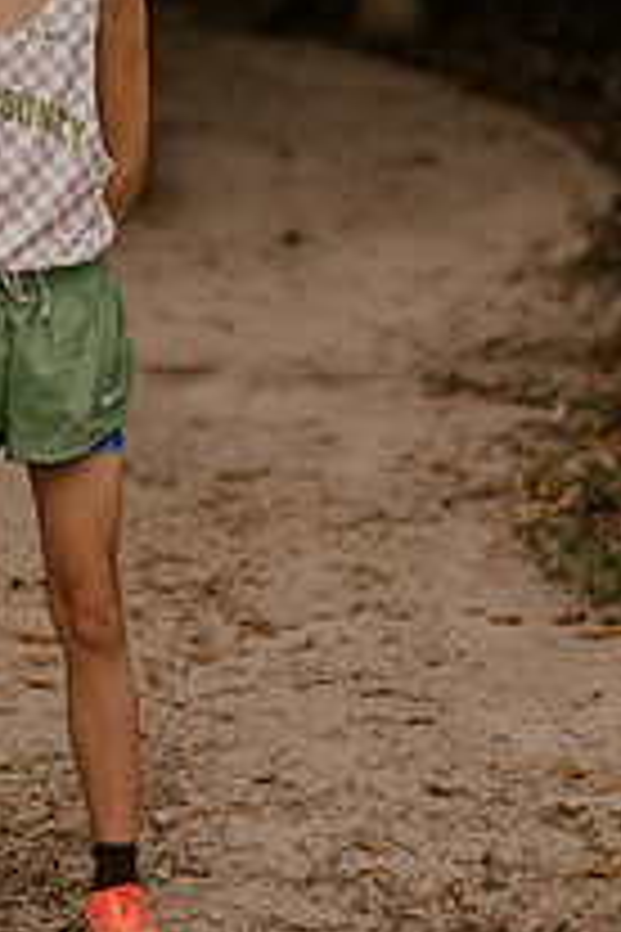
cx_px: 9
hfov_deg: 8.4
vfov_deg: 12.6
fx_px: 4217
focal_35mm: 163
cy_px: 234
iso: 64
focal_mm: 50
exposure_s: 1/1000
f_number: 1.4
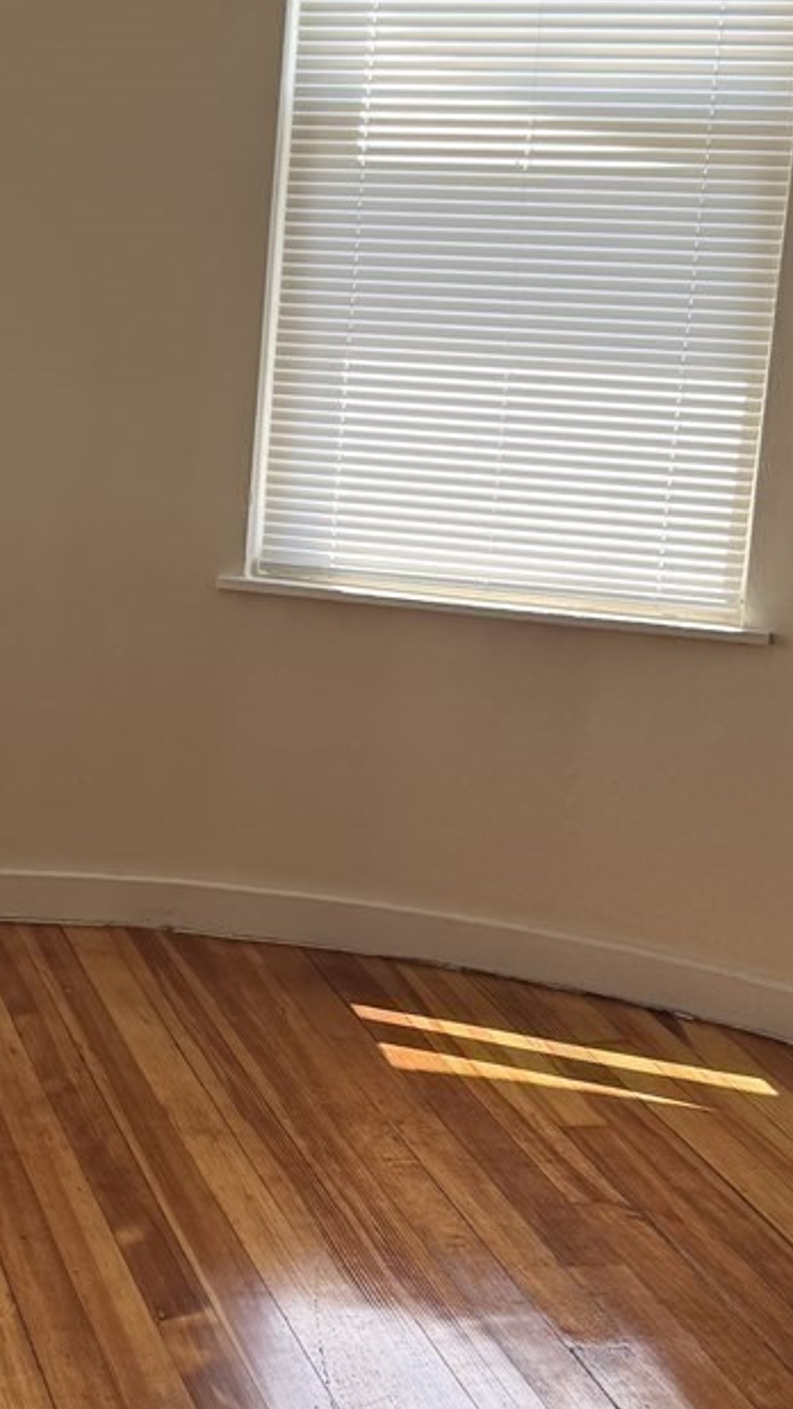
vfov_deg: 32.3
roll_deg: -1.1
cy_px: 773
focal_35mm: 65
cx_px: -73
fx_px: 2428
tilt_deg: -13.2
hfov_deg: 17.9
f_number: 1.78
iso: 100
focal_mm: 6.76
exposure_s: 1/332
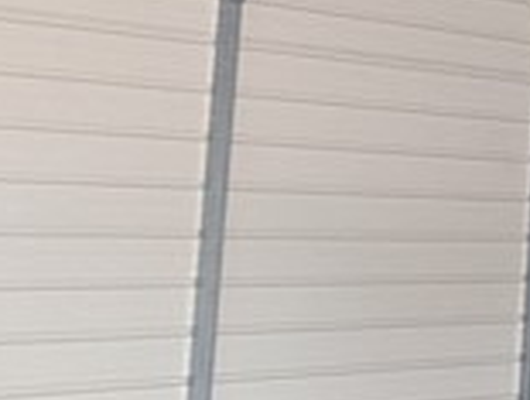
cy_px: 144
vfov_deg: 18.7
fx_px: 1212
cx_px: 1452
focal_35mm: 79
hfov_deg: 12.9
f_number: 1.7
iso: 255
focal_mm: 2.02
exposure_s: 1/49.3
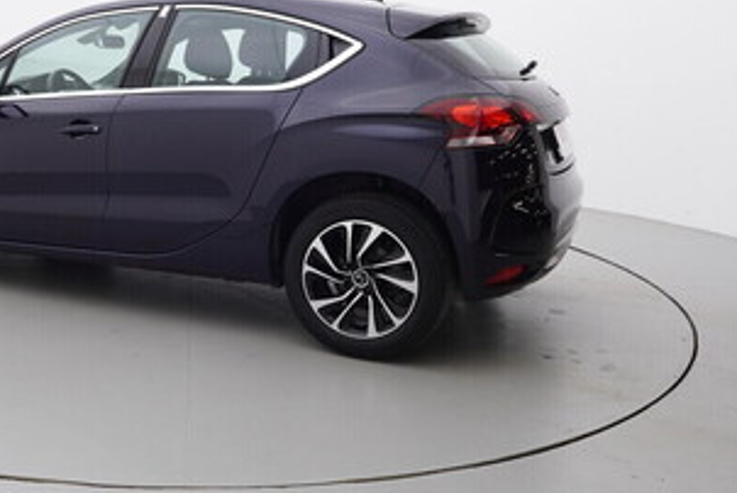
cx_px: 189
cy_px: 184
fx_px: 838
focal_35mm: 41
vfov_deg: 32.6
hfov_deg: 45.9
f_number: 5
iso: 200
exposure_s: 1/80
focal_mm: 15
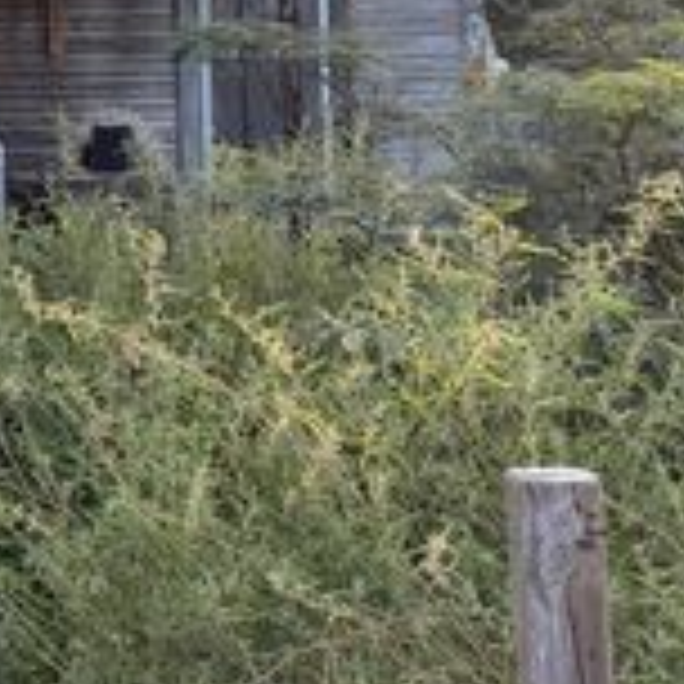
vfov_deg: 23.6
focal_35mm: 70
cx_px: -176
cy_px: -7
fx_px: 1565
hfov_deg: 22.4
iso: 100
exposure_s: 1/1091
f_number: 1.78
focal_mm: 6.76
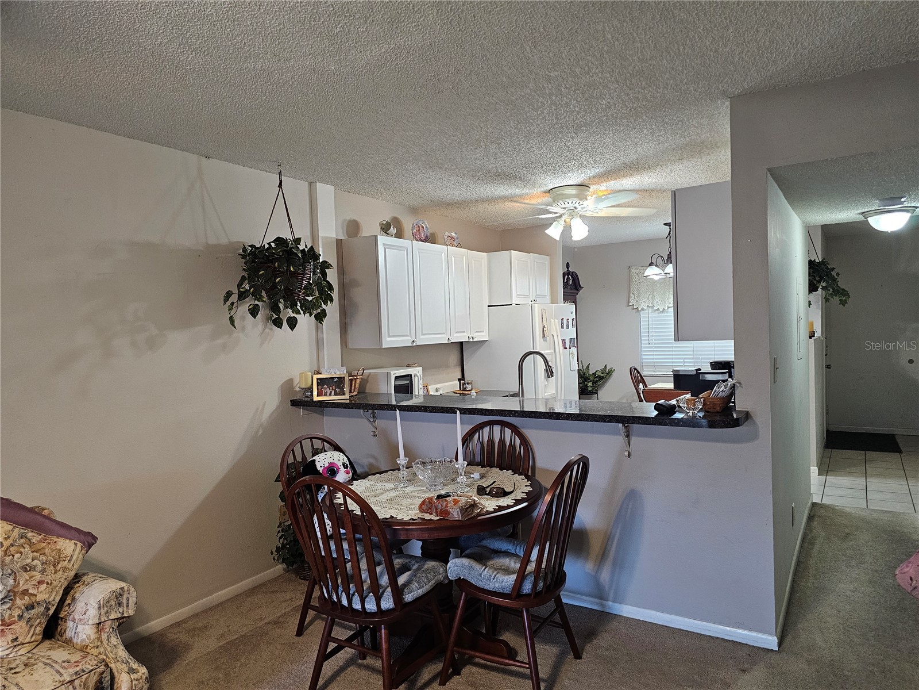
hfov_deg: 73.9
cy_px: 345
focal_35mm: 23
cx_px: 460
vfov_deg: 58.9
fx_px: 611
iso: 400
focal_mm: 6.3
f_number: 1.7
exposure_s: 1/120
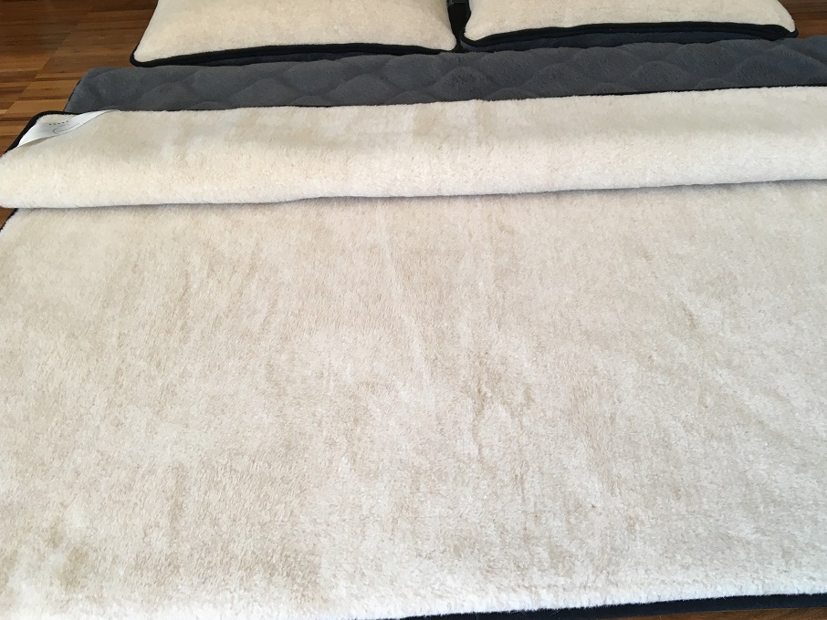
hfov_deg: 56.8
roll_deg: +4.4
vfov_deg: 44.2
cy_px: 290
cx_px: 439
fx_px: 765
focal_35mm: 32
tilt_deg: -40.9
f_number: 2.2
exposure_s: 1/33
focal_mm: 4.15
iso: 64
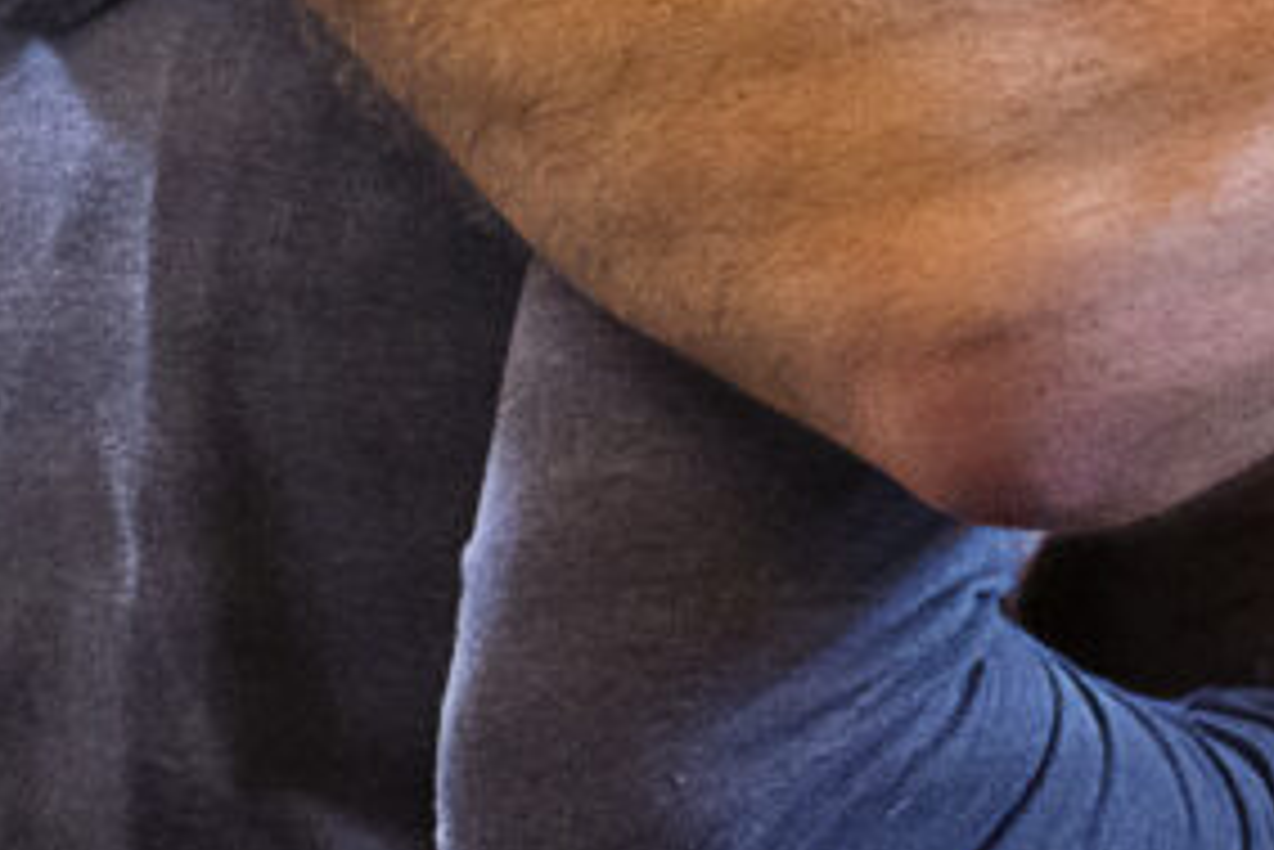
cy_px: -636
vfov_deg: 4.5
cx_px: 1387
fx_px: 10622
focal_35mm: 300
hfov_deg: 6.8
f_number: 4
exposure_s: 1/60
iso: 12800
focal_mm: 55
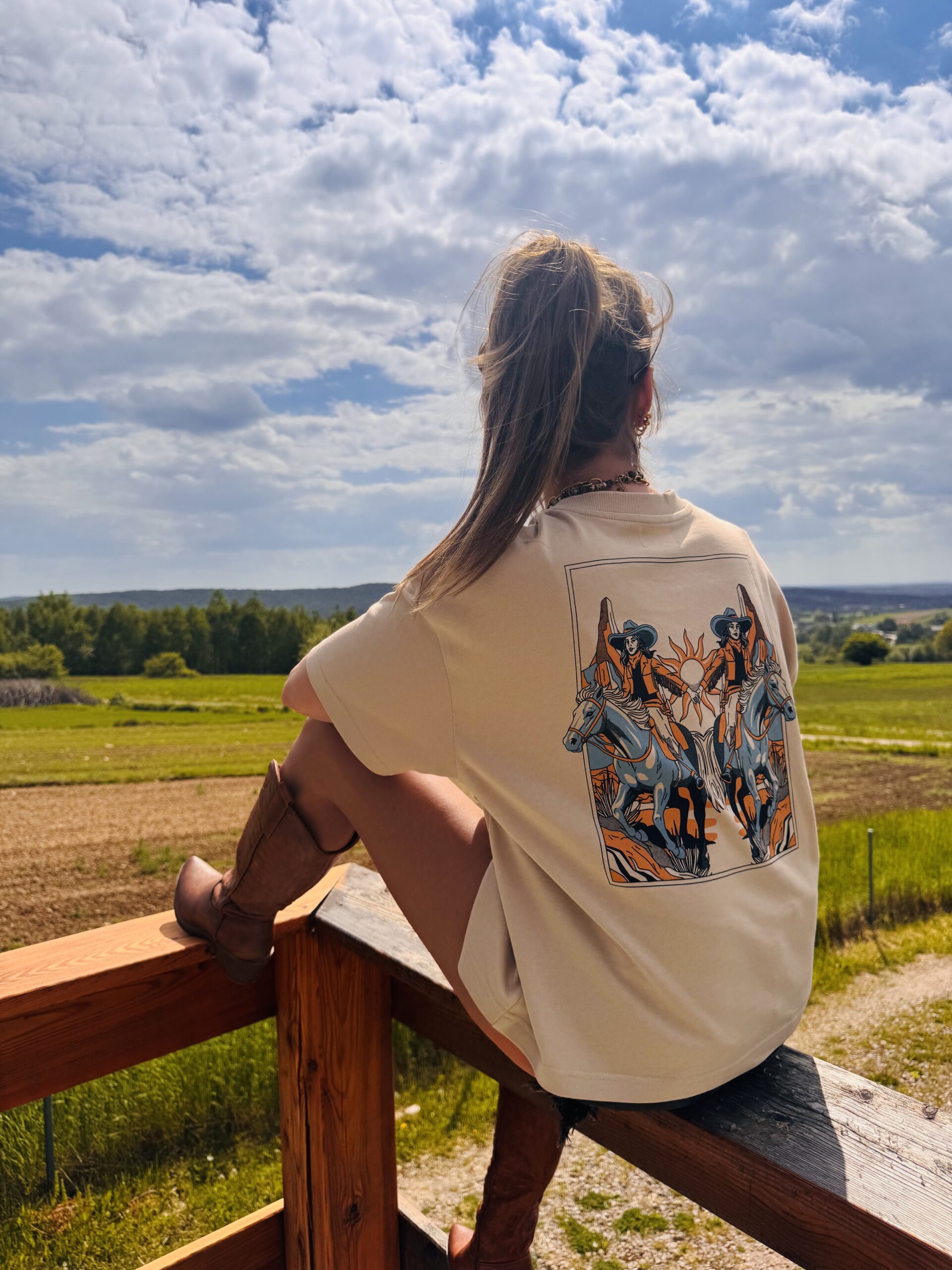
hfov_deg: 56.8
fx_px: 880
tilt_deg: +0.5
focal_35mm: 24
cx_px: 476
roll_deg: -1.1
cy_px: 635
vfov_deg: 71.6
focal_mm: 6.76
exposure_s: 1/12346
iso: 64
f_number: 1.78
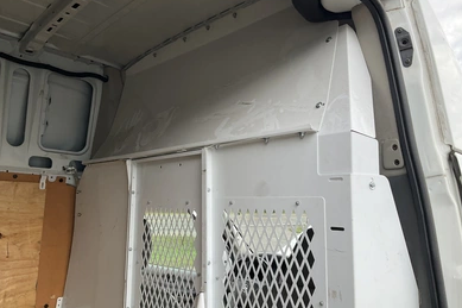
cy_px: 153
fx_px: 398
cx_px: 228
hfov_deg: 60.3
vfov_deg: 42.3
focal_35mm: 31
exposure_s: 1/224
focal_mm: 3
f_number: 1.8
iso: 20
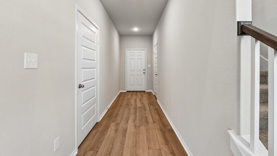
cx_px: 137
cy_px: 68
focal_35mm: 17
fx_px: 125
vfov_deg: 63.7
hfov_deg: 95.9
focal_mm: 16
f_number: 8
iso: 400
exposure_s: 1/15
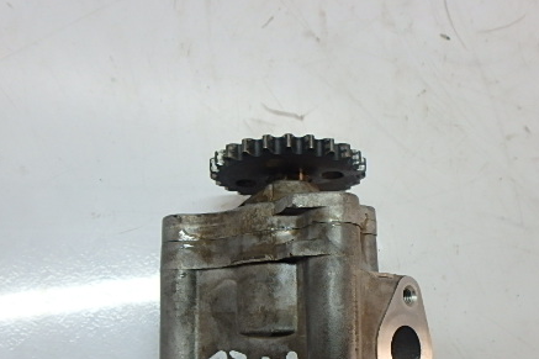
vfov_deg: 39.8
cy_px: 275
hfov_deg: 58.5
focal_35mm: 32
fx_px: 479
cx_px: 308
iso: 200
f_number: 3.5
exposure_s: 1/60
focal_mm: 3.7
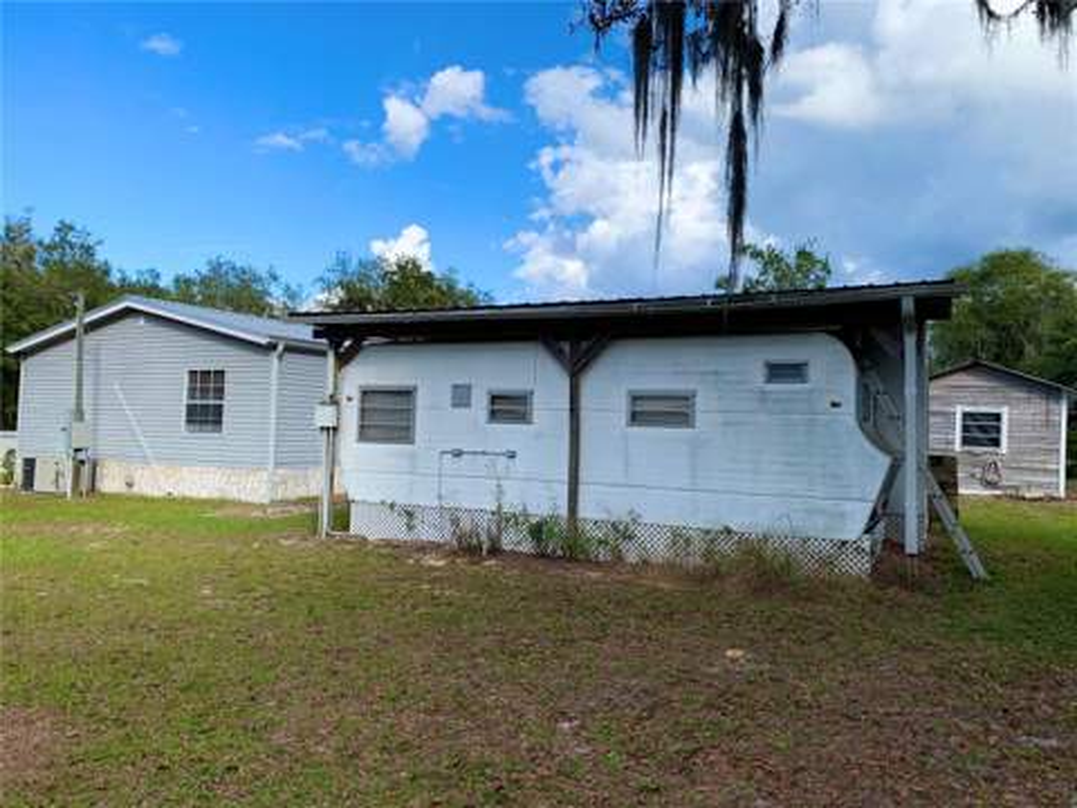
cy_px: 404
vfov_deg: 53.1
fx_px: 809
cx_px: 538
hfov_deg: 67.3
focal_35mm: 26
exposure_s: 1/1585
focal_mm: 4.25
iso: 25
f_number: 1.8
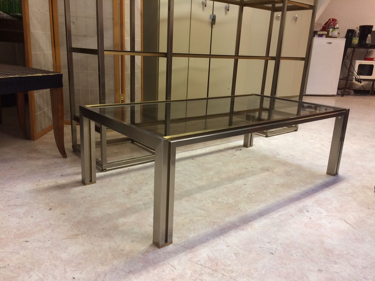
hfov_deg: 61.7
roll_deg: -2.0
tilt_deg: -15.5
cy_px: 140
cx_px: 188
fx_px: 314
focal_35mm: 29
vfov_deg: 48.2
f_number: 2.2
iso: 100
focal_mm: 4.15
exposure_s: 1/33
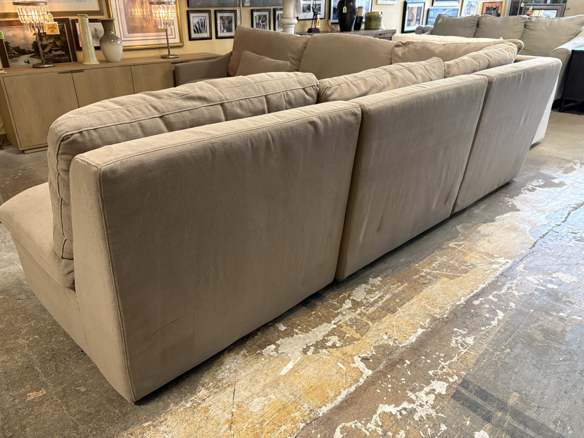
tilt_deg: -25.4
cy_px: 219
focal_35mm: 26
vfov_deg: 53.1
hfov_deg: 67.3
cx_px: 292
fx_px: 439
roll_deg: +0.3
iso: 250
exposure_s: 1/60
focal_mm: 5.96
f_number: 1.6
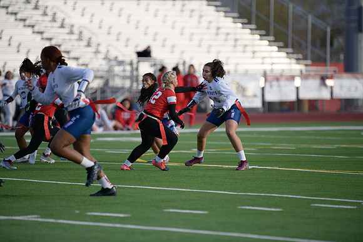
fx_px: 2723
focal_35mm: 270
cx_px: 182
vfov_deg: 5.1
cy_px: 121
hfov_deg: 7.6
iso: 450
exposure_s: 1/3200
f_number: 2.8
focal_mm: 270
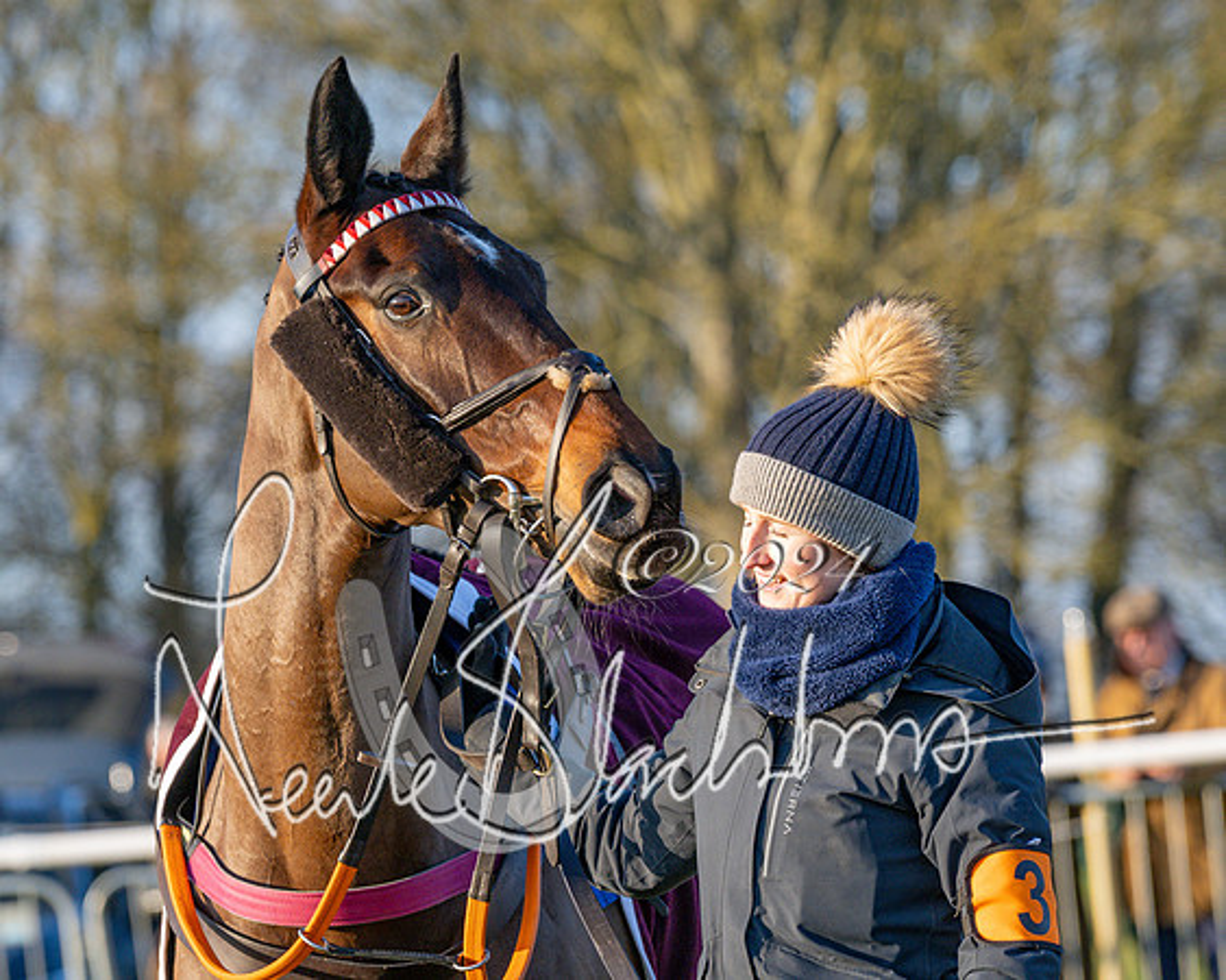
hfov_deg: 7.1
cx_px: 564
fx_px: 9947
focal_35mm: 274
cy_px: 469
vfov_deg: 5.6
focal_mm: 150
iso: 400
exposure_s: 1/1000
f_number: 4
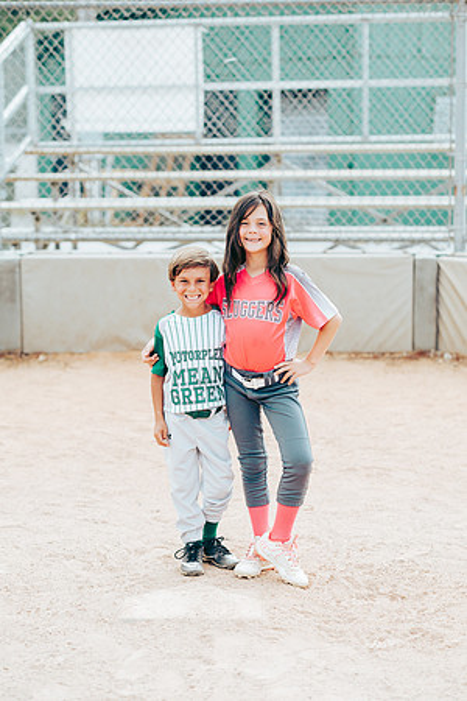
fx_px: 1654
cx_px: 234
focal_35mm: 85
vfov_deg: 23.9
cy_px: 350
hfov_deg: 16.1
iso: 160
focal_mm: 85
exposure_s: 1/800
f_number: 2.8
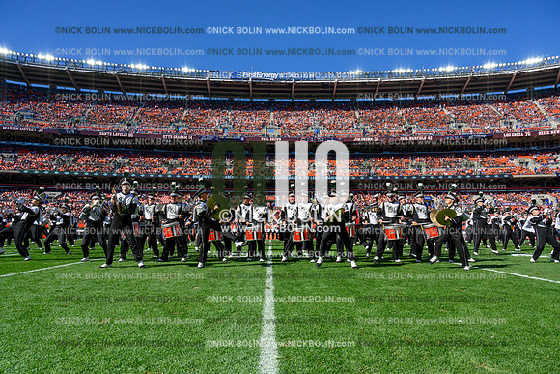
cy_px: 187
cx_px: 280
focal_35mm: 24
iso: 1000
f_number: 8
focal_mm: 24
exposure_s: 1/4000
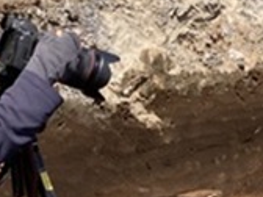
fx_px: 1520
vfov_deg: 7.3
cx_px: 658
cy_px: 270
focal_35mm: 200
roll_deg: +0.3
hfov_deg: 8.8
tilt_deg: -17.4
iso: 20
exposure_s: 1/1230
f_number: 1.8
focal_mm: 3.99
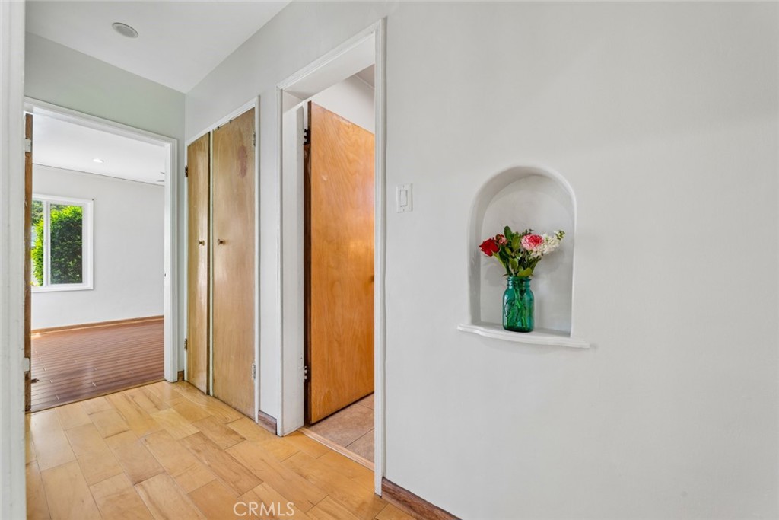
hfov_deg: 104.2
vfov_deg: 81.2
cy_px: 260
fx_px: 303
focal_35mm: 14
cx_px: 390
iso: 320
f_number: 9
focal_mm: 14
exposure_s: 1/8
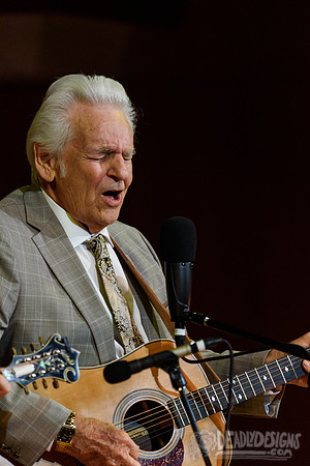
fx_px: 5812
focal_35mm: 450
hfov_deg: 3.1
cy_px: 233
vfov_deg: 4.6
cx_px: 155
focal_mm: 450
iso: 2500
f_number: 6
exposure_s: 1/500
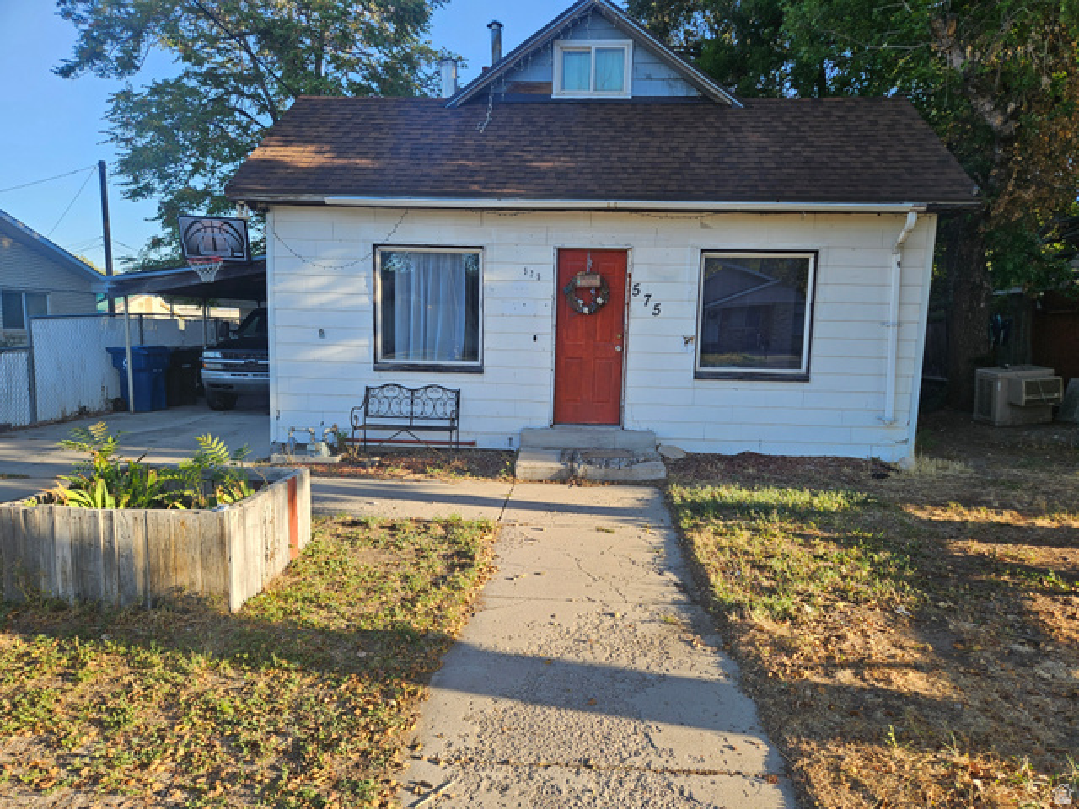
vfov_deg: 58.9
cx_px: 540
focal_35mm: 23
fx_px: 717
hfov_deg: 73.9
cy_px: 404
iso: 25
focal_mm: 5.4
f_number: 1.8
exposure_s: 1/420
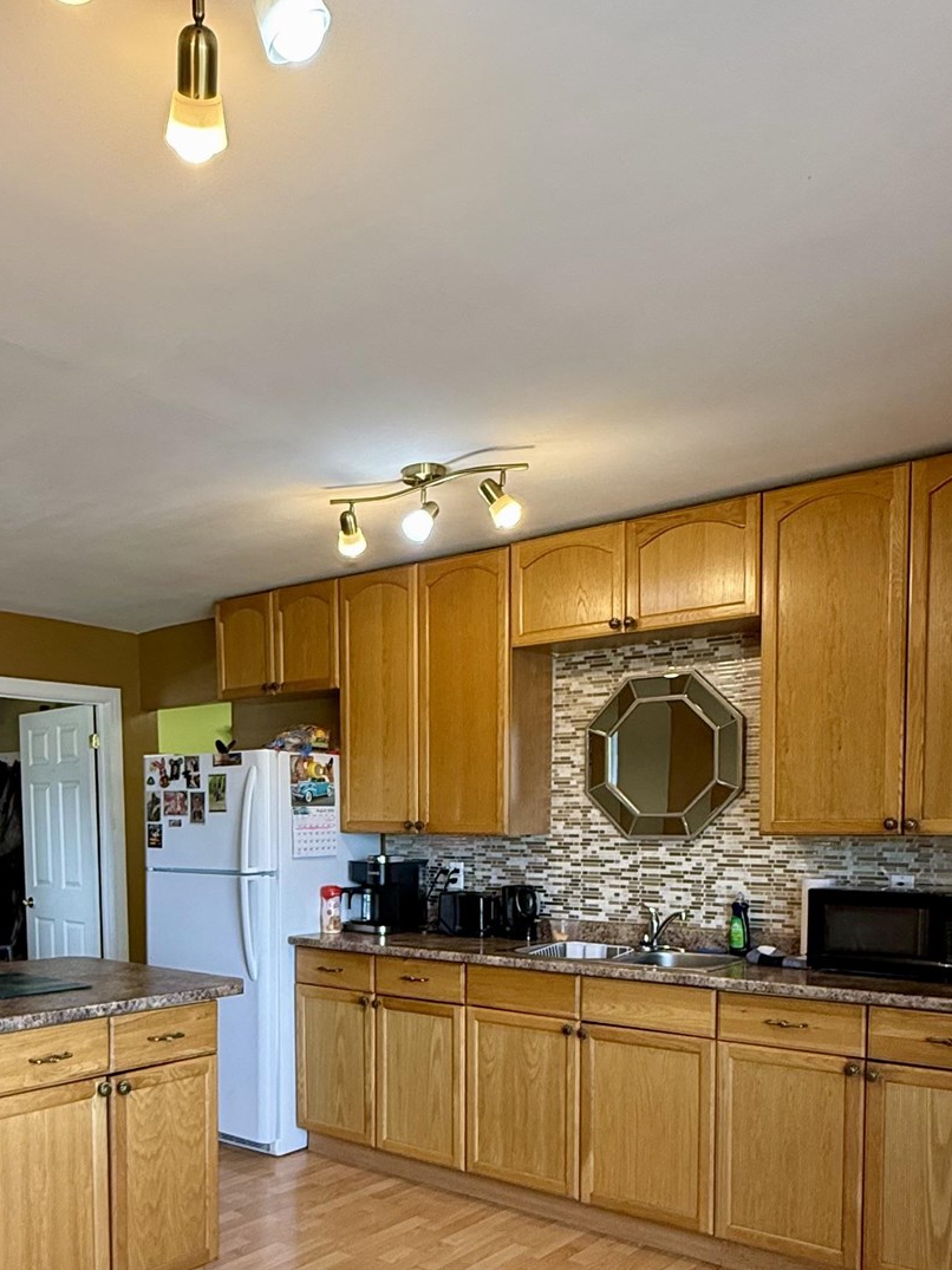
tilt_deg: -3.1
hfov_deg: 46.1
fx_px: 1100
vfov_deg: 57.8
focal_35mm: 30
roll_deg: +0.3
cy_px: 906
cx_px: 326
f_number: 2.2
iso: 200
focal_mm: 2.22
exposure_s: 1/120
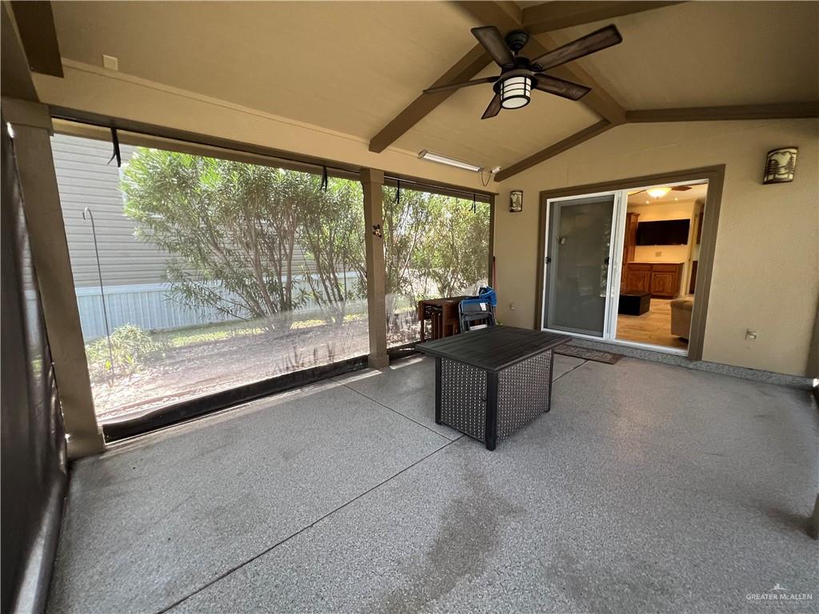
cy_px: 307
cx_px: 410
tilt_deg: -8.9
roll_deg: +0.9
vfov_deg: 89.9
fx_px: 308
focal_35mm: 13
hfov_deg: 106.2
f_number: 1.8
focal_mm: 1.57
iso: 200
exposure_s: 1/99
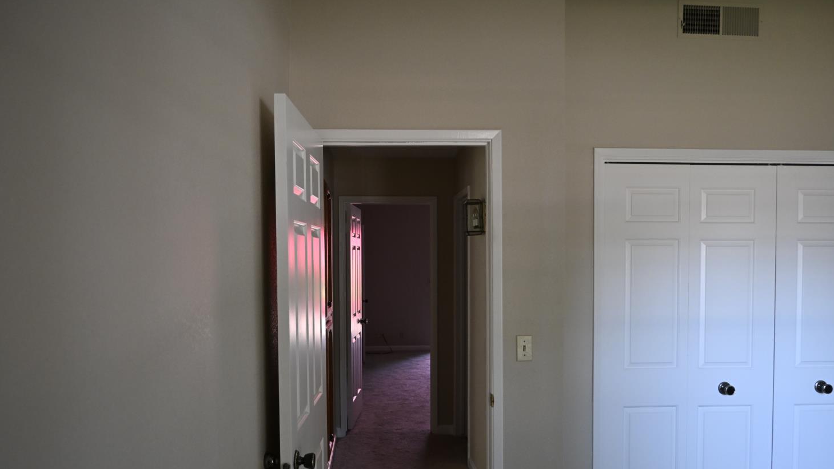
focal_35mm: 28
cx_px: 410
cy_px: 280
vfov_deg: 41.0
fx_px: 625
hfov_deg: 67.4
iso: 900
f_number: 3.5
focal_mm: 17.5
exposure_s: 1/125
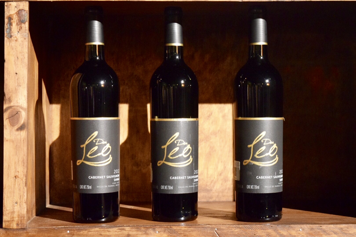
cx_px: 178
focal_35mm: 78
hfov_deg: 26.0
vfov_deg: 17.5
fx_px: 771
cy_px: 118
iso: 6400
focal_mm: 52
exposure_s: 1/30
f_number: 5.6
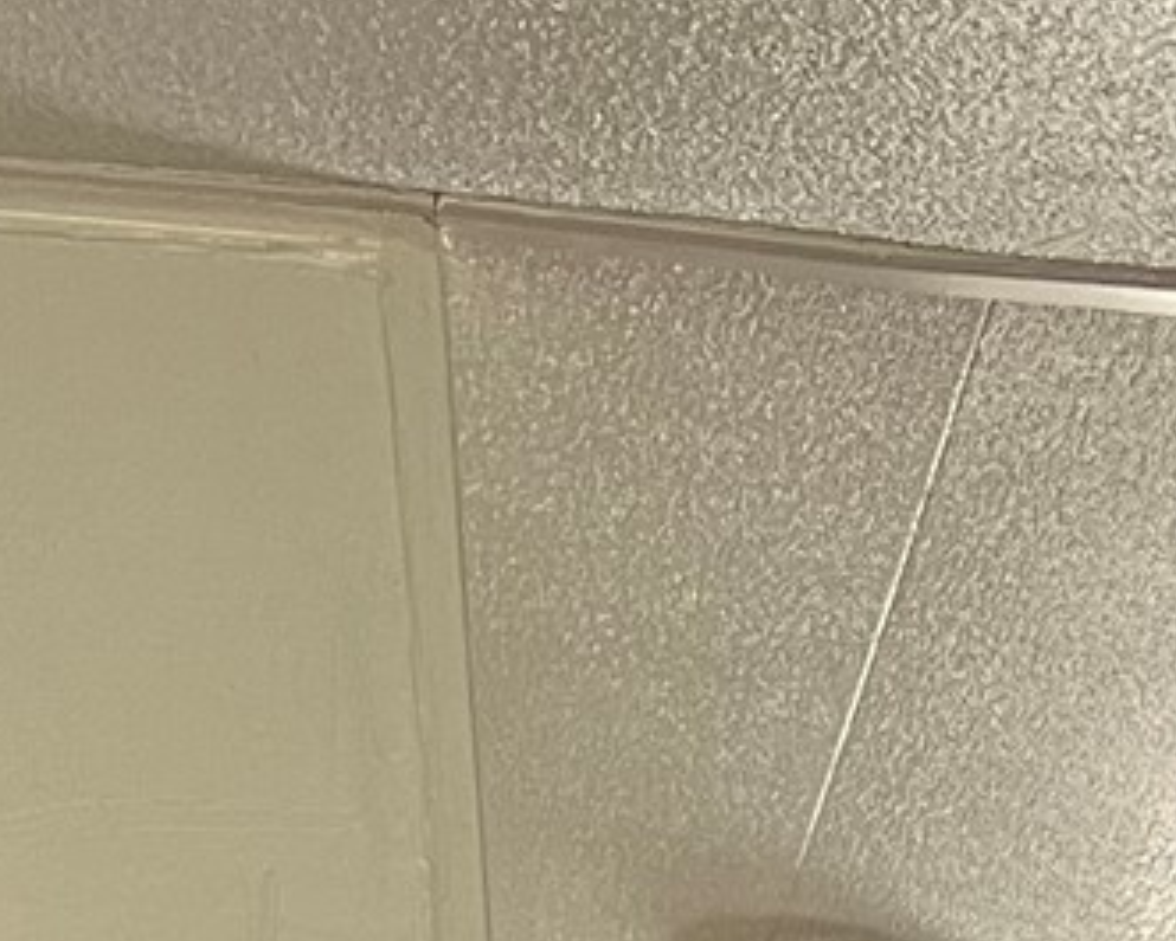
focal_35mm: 157
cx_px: 2508
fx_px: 5466
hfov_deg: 11.0
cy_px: 2645
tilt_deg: -11.9
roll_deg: +0.5
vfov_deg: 8.5
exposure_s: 1/60
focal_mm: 5.1
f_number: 1.6
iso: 125
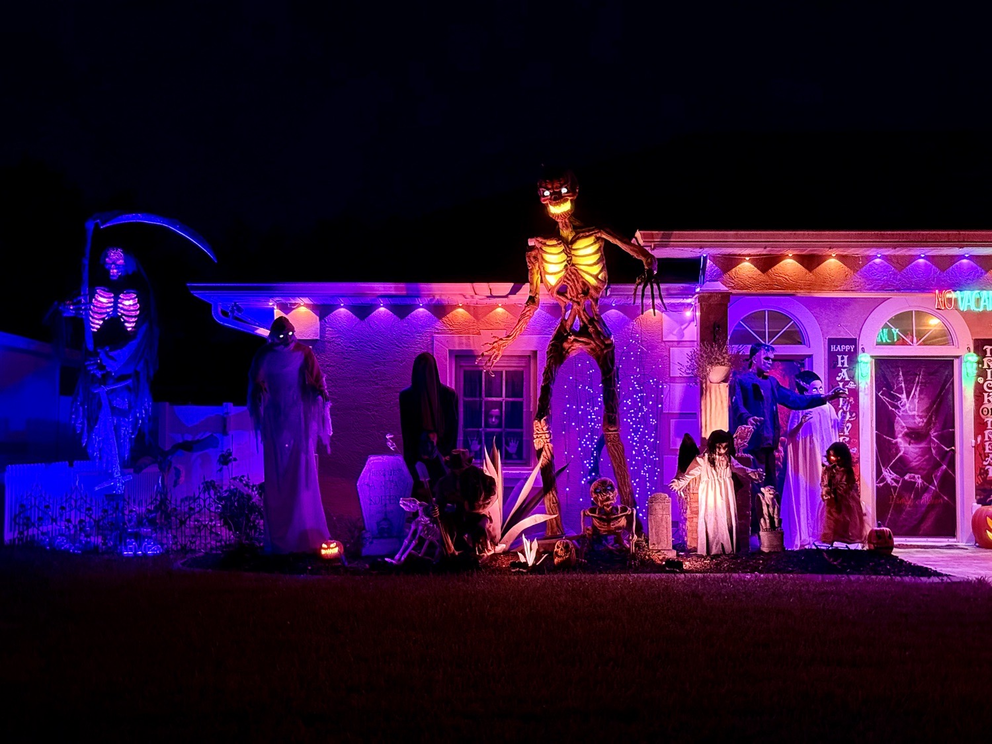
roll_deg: -0.8
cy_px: 372
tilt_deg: +3.0
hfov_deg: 39.7
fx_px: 1376
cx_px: 496
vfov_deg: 30.3
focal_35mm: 48
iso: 800
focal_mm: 6.76
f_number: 1.78
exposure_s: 1/27
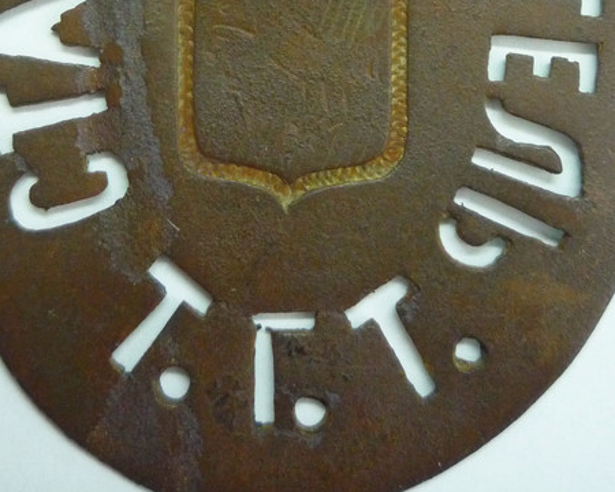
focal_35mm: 52
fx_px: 946
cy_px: -10
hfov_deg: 36.0
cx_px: 293
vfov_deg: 27.3
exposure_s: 1/30
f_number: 3.3
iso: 320
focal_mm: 5.2
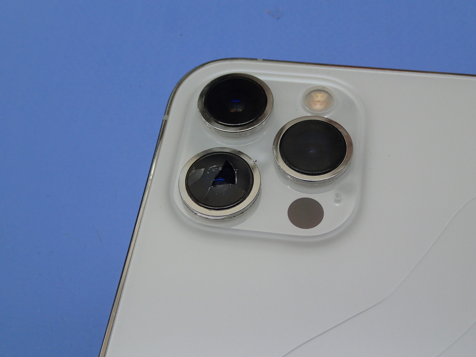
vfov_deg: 29.7
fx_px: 674
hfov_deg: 38.9
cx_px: 238
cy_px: 178
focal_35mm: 49
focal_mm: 8.99
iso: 200
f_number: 4.5
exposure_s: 1/100
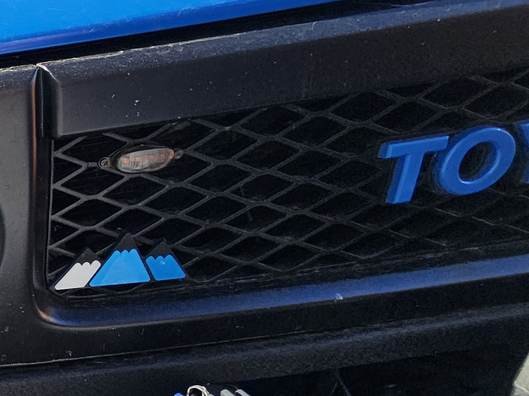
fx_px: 672
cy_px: 264
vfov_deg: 32.6
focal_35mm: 44
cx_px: -363
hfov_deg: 24.6
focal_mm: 2.2
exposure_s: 1/346
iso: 50
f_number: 2.2
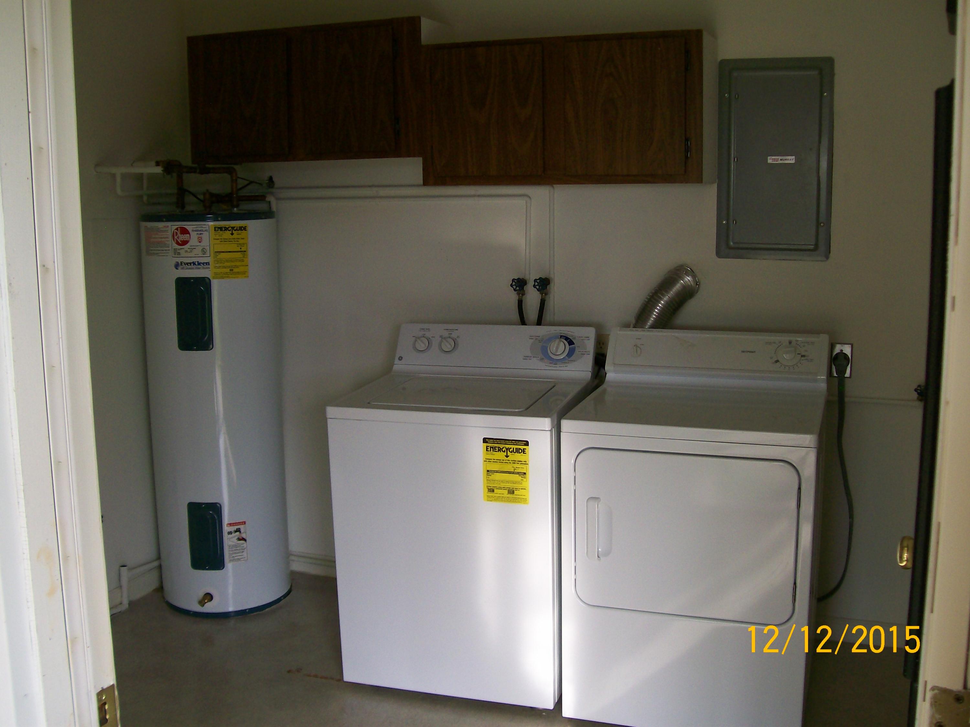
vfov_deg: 39.7
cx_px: 485
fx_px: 1009
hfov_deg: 51.4
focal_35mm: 36
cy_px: 364
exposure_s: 1/235
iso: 80
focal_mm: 6
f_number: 2.7
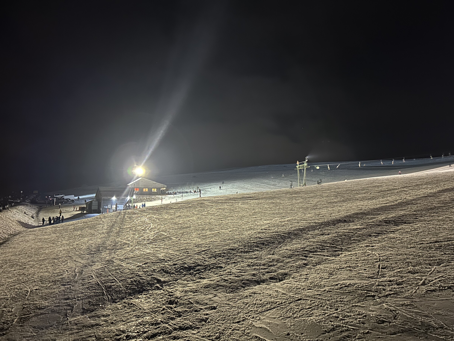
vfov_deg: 53.1
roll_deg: +0.1
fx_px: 341
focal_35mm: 26
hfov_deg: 67.3
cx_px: 227
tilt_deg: +4.6
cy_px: 170
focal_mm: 5.7
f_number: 1.5
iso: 1000
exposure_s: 1/17
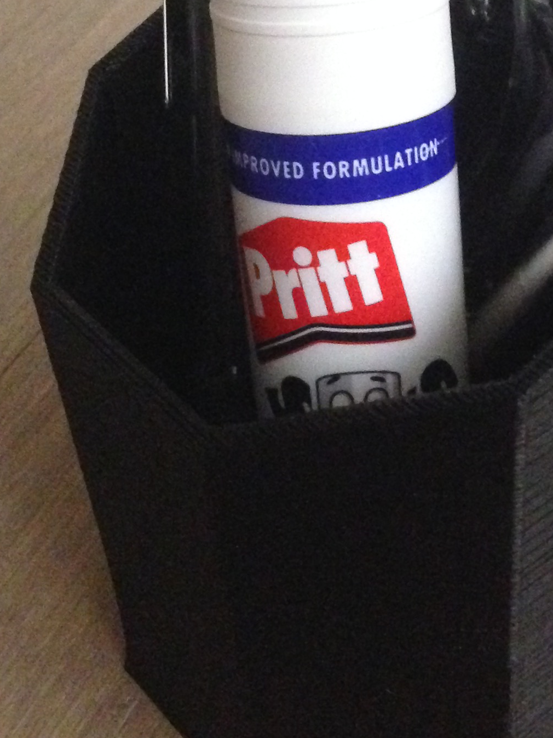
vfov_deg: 23.9
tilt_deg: -32.4
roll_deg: +1.1
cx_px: 444
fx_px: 1703
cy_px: 111
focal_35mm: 80
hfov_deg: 18.3
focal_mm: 4.12
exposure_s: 1/15
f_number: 2.4
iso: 800
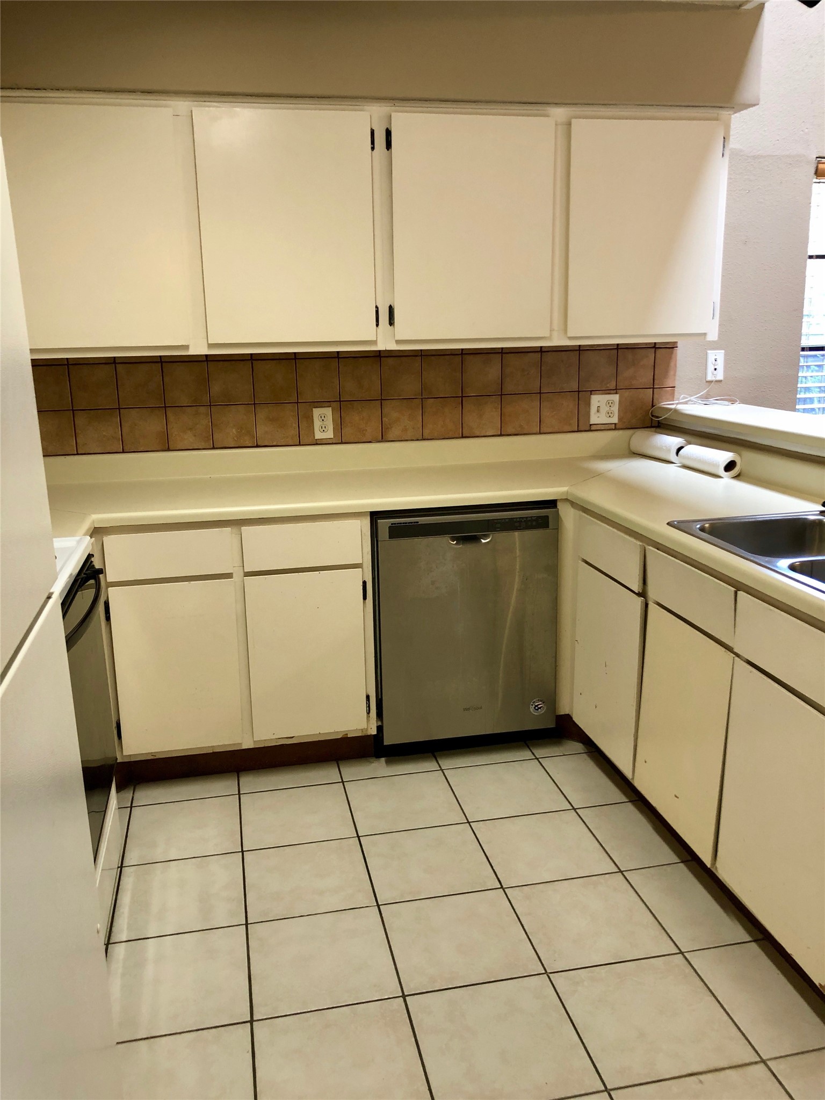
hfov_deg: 49.7
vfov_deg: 63.4
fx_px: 890
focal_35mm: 28
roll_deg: +1.1
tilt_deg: -12.1
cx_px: 412
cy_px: 550
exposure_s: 1/24
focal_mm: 4
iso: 40
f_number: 1.8
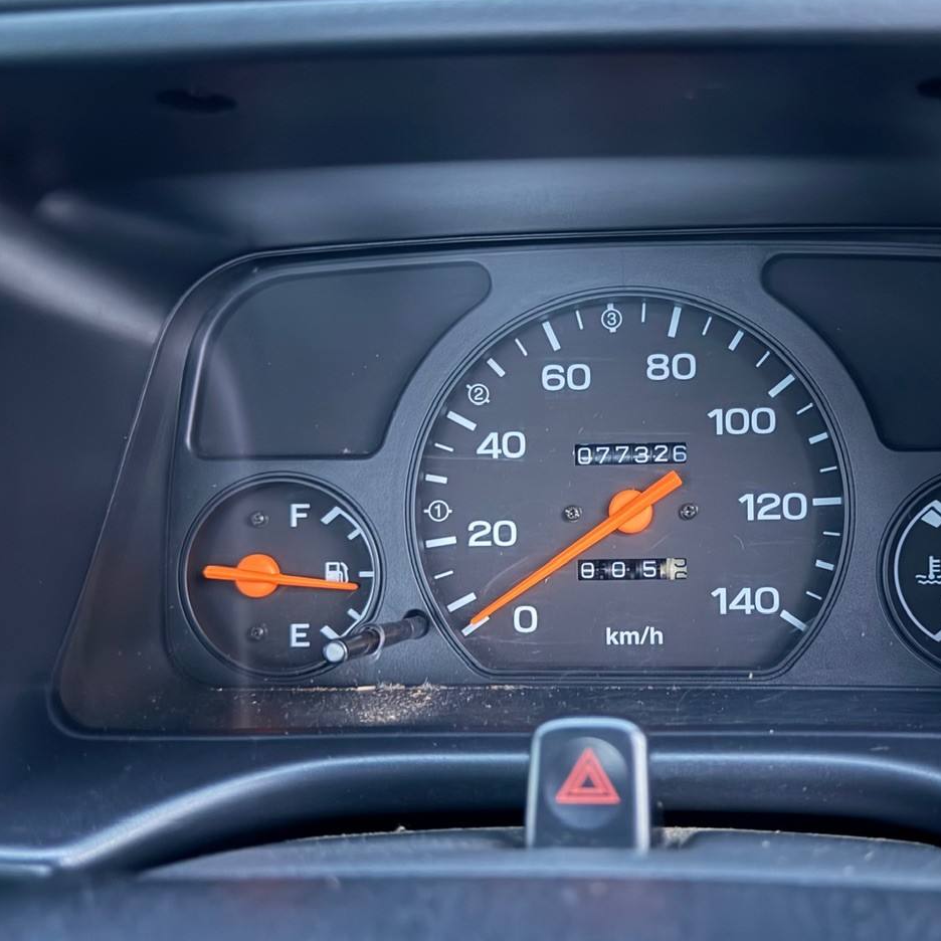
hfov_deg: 54.5
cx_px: 625
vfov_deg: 55.6
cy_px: 475
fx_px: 892
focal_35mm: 29
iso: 1600
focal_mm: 6.76
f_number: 1.78
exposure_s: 1/9
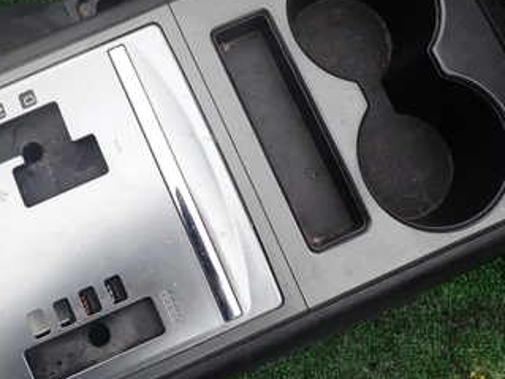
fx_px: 685
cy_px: 144
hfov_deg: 40.1
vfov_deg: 30.7
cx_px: 182
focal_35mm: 47
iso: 100
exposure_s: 1/100
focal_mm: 4.5
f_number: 2.8
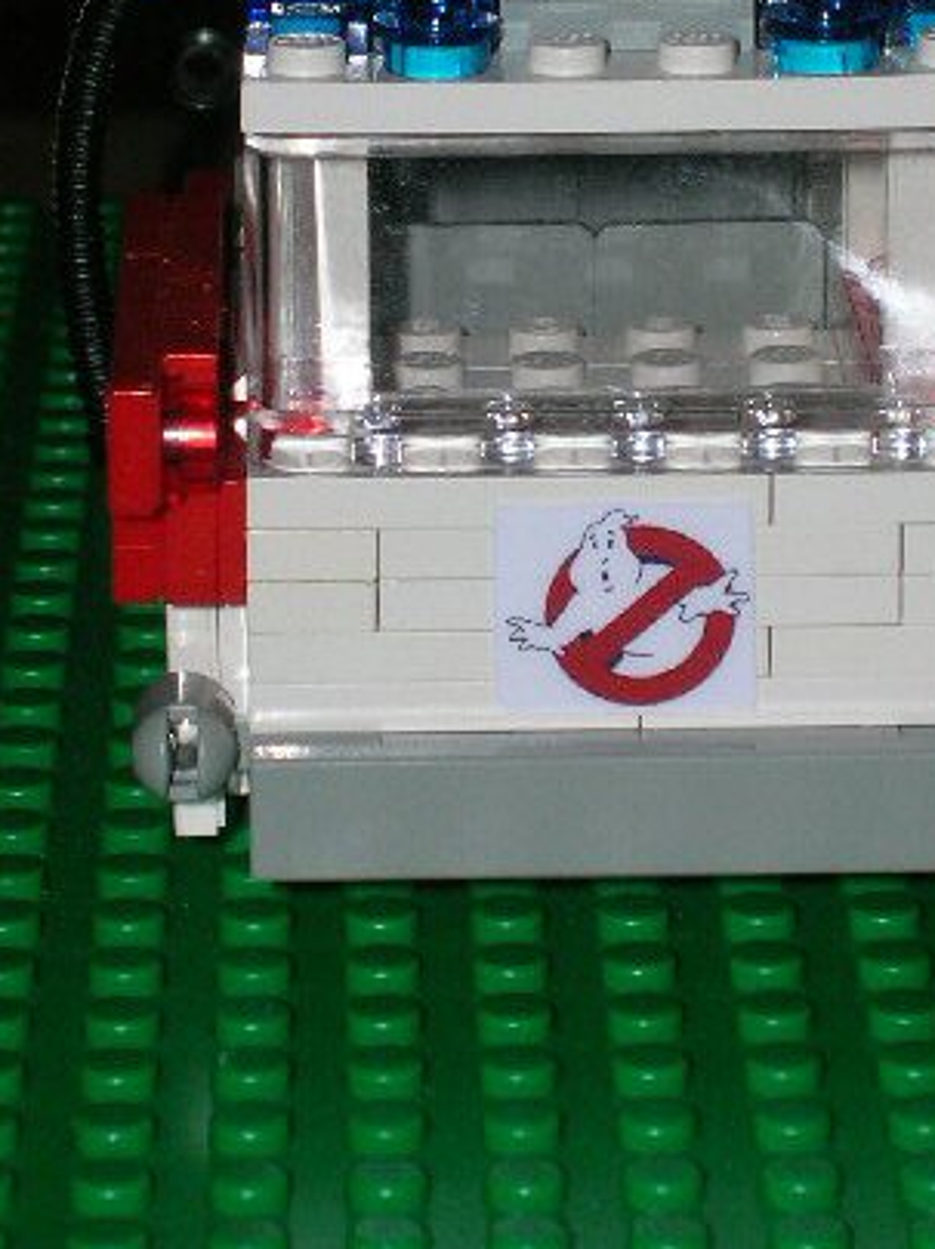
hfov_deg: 7.6
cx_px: 643
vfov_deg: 10.1
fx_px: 7070
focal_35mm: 196
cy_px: 327
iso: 50
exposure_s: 1/60.1
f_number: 4.9
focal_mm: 17.1
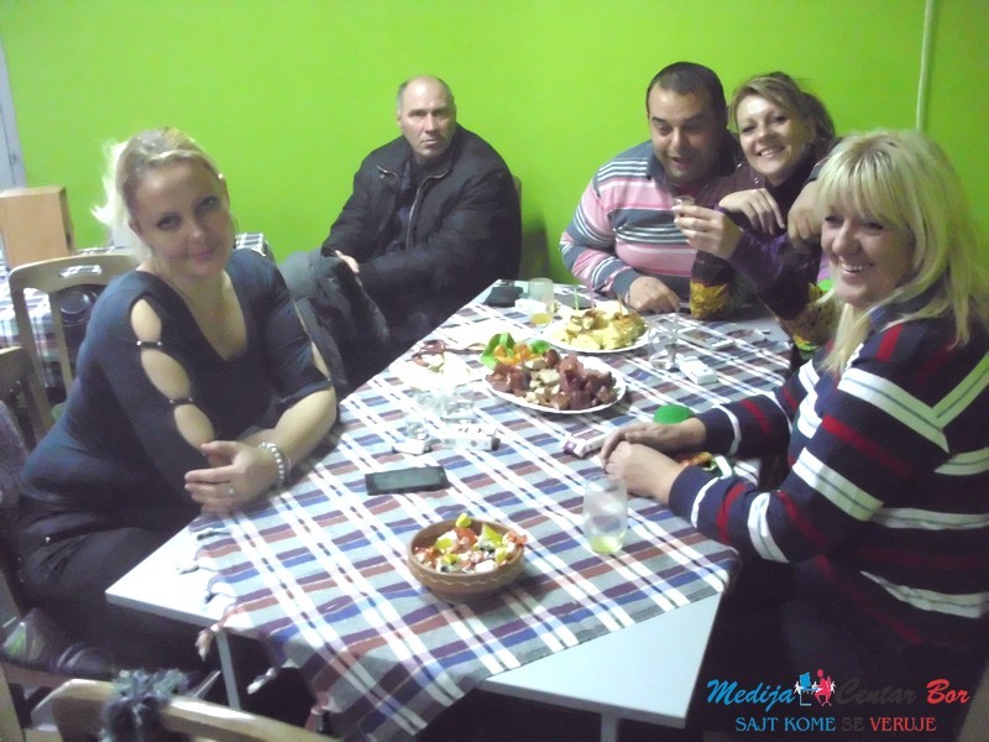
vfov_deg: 40.7
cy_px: 371
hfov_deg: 52.6
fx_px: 1000
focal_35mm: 35
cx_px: 494
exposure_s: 1/60
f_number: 3
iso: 1600
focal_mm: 6.2
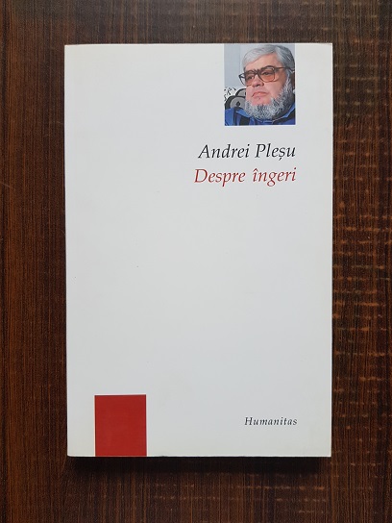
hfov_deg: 53.1
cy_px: 262
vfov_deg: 67.3
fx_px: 393
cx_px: 196
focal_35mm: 26
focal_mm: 4.3
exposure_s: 1/30
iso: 160
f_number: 1.7
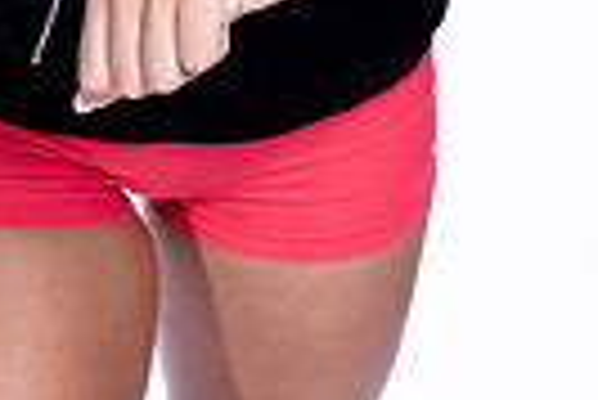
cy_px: -512
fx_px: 3143
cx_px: 126
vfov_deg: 6.9
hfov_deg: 10.8
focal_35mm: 189
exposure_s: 1/250
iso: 100
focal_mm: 56
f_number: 5.6
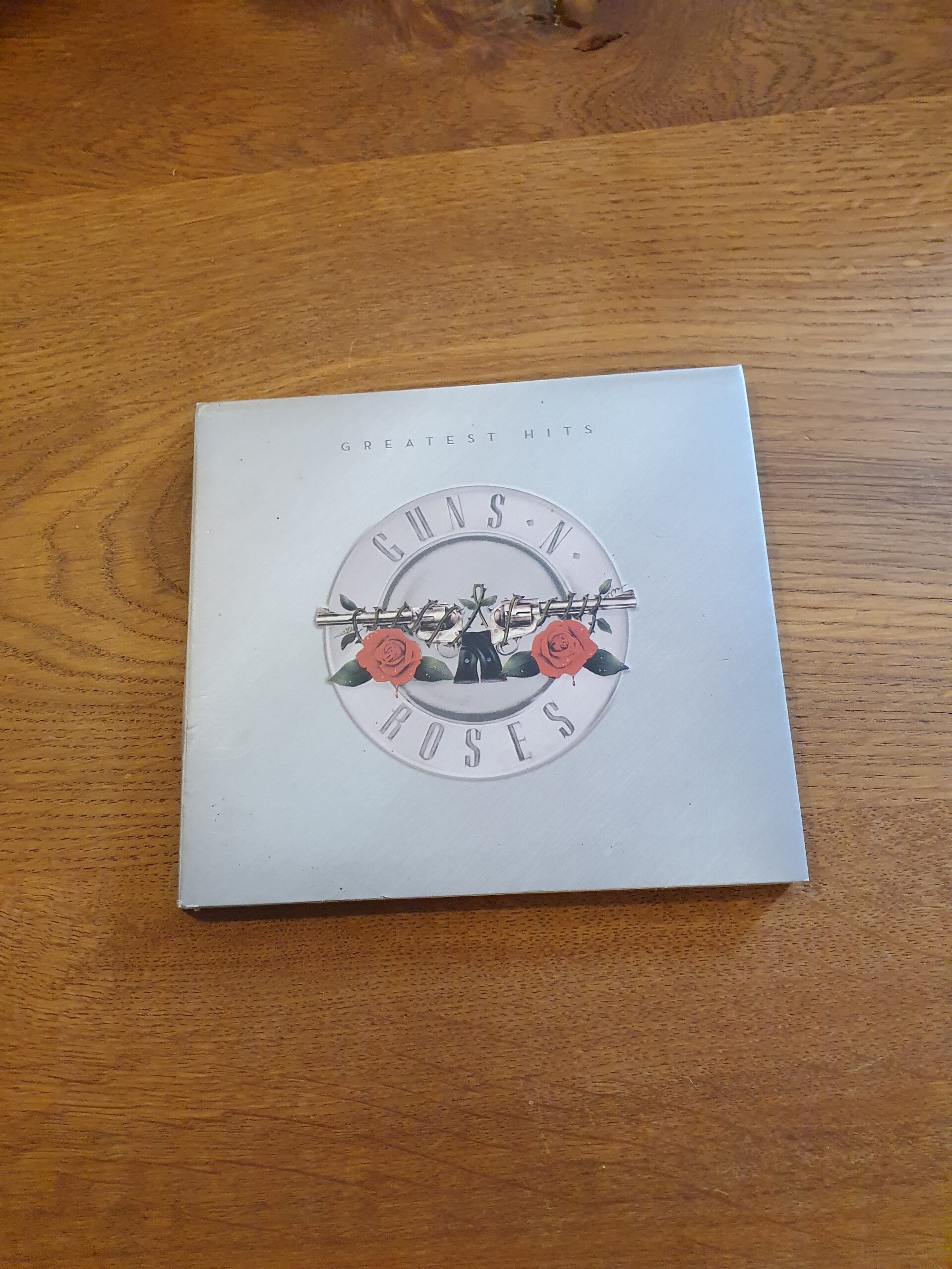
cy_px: 634
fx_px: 953
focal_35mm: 26
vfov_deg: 67.3
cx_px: 476
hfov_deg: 53.1
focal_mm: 4.32
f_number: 2.4
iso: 640
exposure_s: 1/50
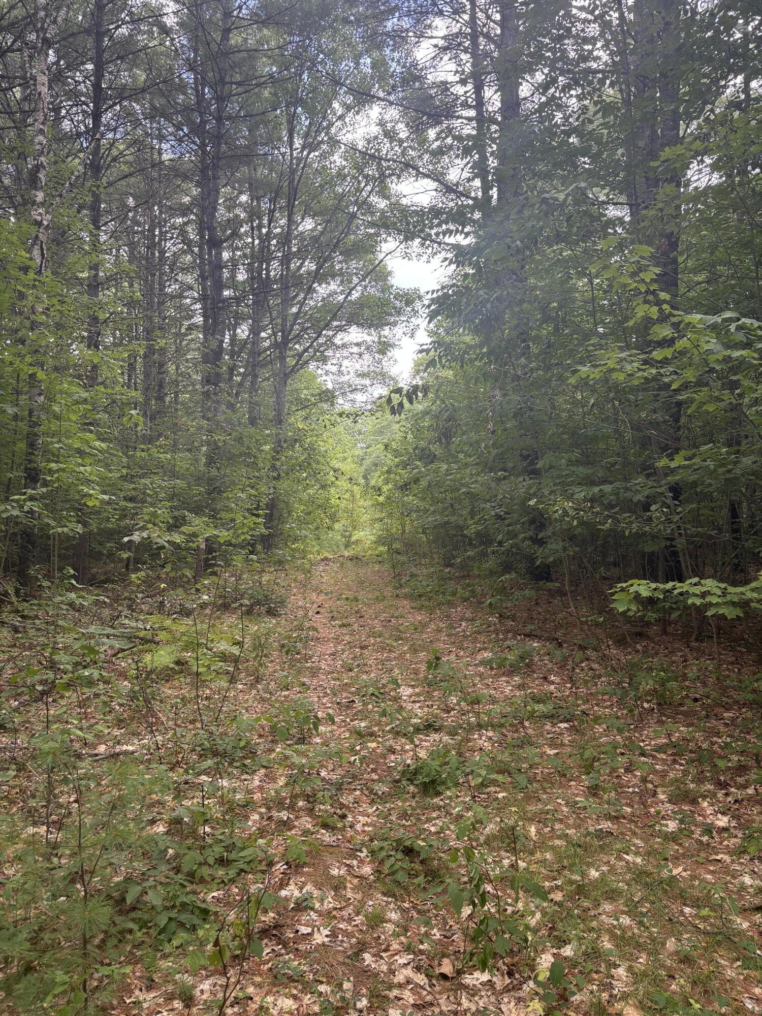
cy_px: 508
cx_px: 381
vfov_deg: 67.3
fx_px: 763
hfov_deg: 53.1
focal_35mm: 26
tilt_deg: +3.5
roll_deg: +0.1
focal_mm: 5.96
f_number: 1.6
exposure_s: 1/155
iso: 64
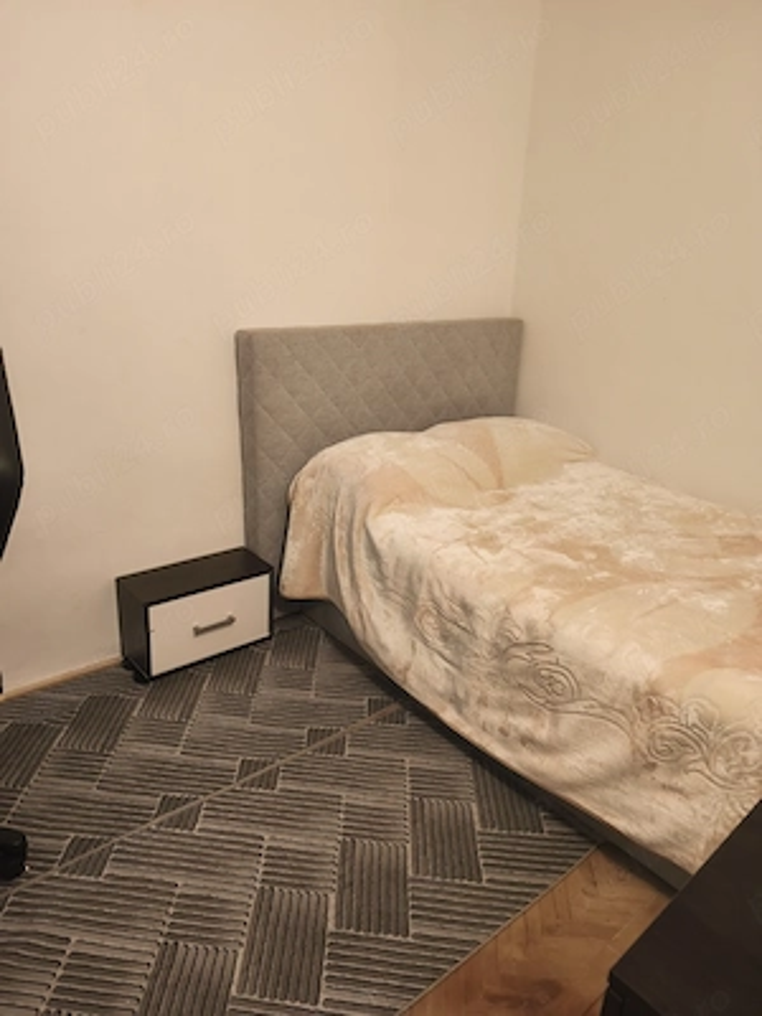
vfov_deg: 73.9
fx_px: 675
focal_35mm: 23
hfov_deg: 58.9
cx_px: 381
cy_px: 508
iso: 1600
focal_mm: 6.18
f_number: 1.65
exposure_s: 1/33.3
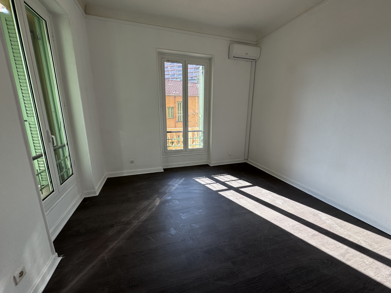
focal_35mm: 14
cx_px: 196
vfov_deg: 85.7
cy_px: 146
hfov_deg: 102.1
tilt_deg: -10.6
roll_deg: -0.7
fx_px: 158
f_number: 2.2
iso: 40
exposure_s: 1/241
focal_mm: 2.22
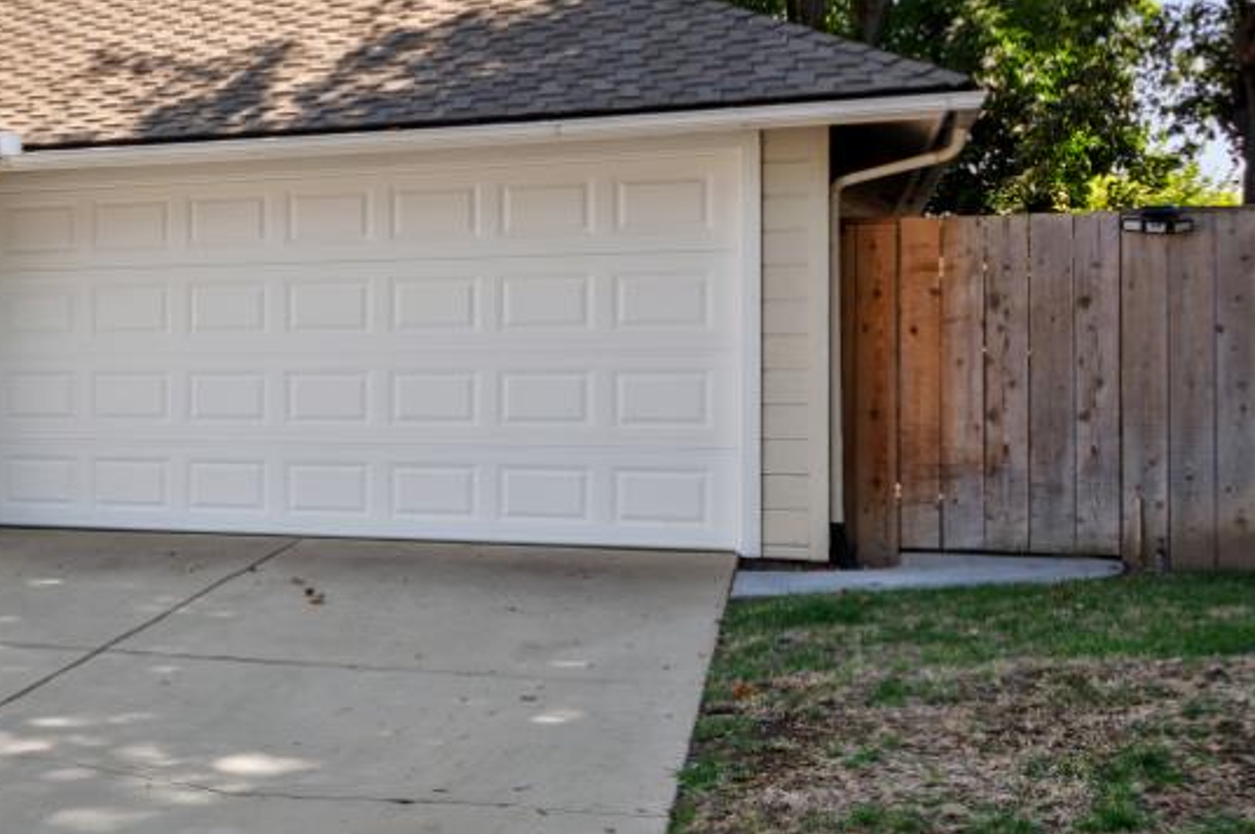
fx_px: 1950
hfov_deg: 28.8
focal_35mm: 56
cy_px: 190
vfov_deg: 23.8
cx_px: -396
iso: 250
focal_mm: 20
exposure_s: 1/50
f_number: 9
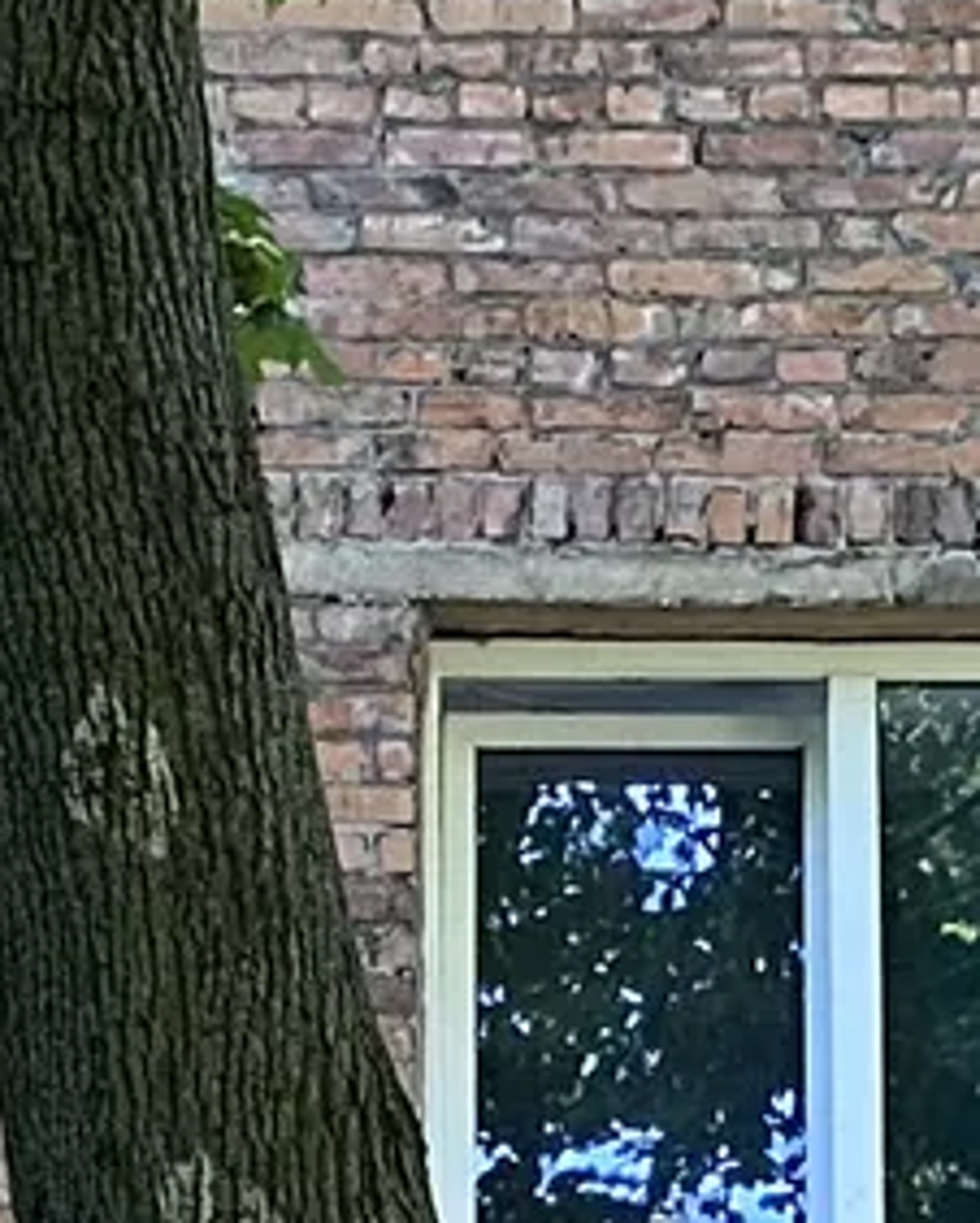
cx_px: 1314
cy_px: 3005
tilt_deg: +5.3
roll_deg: +0.6
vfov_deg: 8.2
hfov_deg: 7.1
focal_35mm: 216
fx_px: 7823
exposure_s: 1/94
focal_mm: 4.25
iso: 125
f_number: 1.8
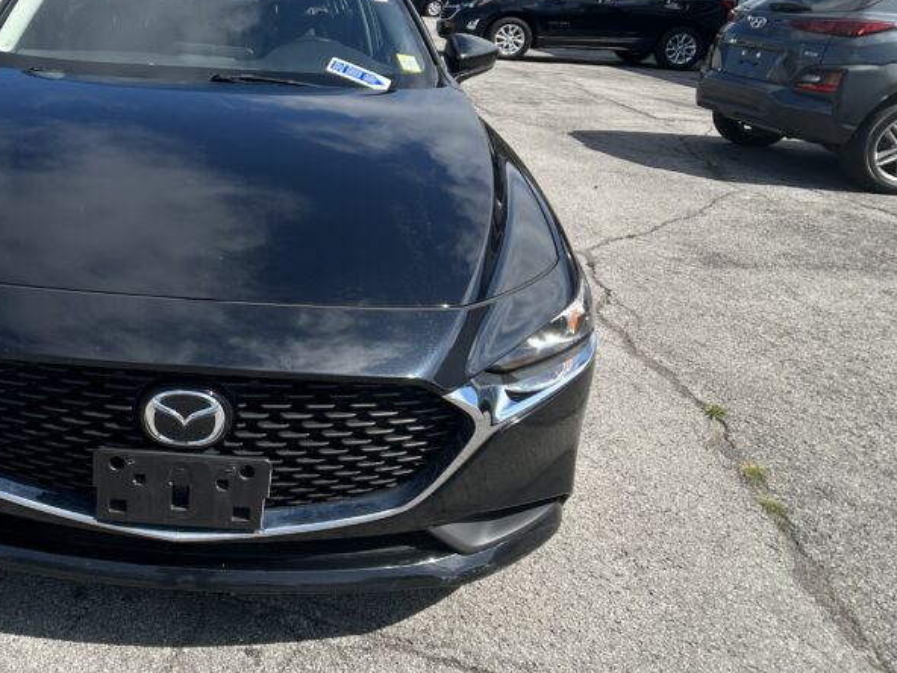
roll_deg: -3.2
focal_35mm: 45
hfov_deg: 39.9
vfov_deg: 31.9
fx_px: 1166
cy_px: 224
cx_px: 147
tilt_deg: -17.7
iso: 50
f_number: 1.5
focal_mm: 5.7
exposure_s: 1/2994
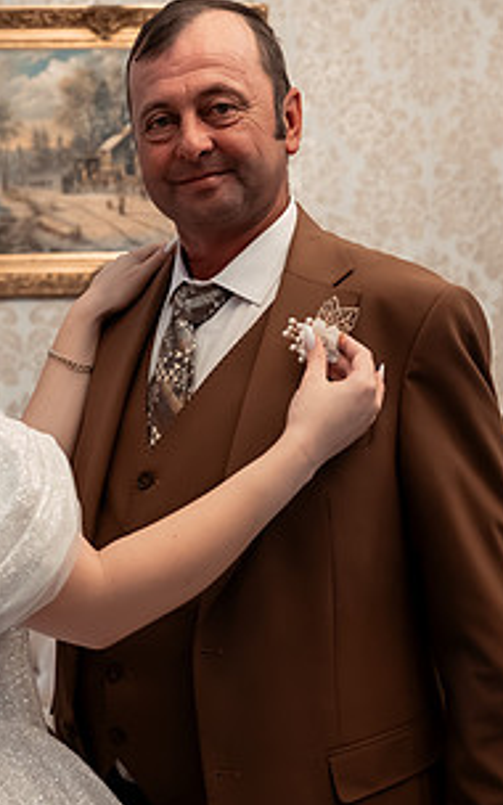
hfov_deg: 20.4
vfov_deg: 32.5
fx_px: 1382
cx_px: 96
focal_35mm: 63
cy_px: 395
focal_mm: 32
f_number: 3.2
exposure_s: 1/200
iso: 3200
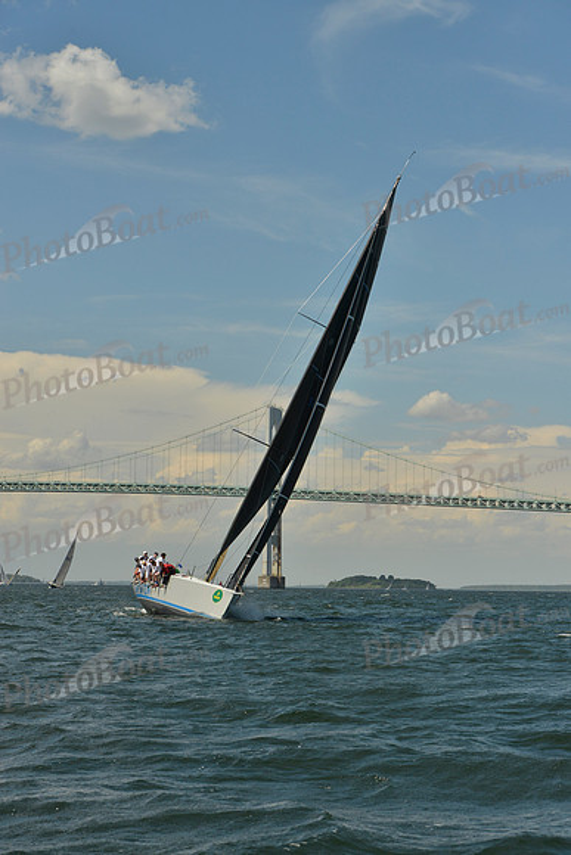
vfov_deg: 28.8
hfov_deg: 19.5
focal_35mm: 70
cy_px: 428
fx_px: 1664
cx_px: 286
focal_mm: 70
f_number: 9
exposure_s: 1/1600
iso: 280
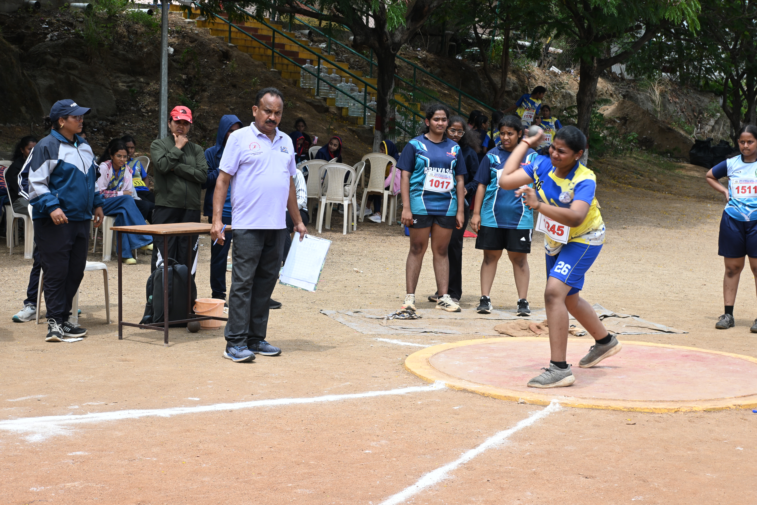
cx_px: 378
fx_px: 962
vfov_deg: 29.4
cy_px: 252
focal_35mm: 46
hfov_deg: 43.0
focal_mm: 30.5
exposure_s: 1/160
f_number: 7.1
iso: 100
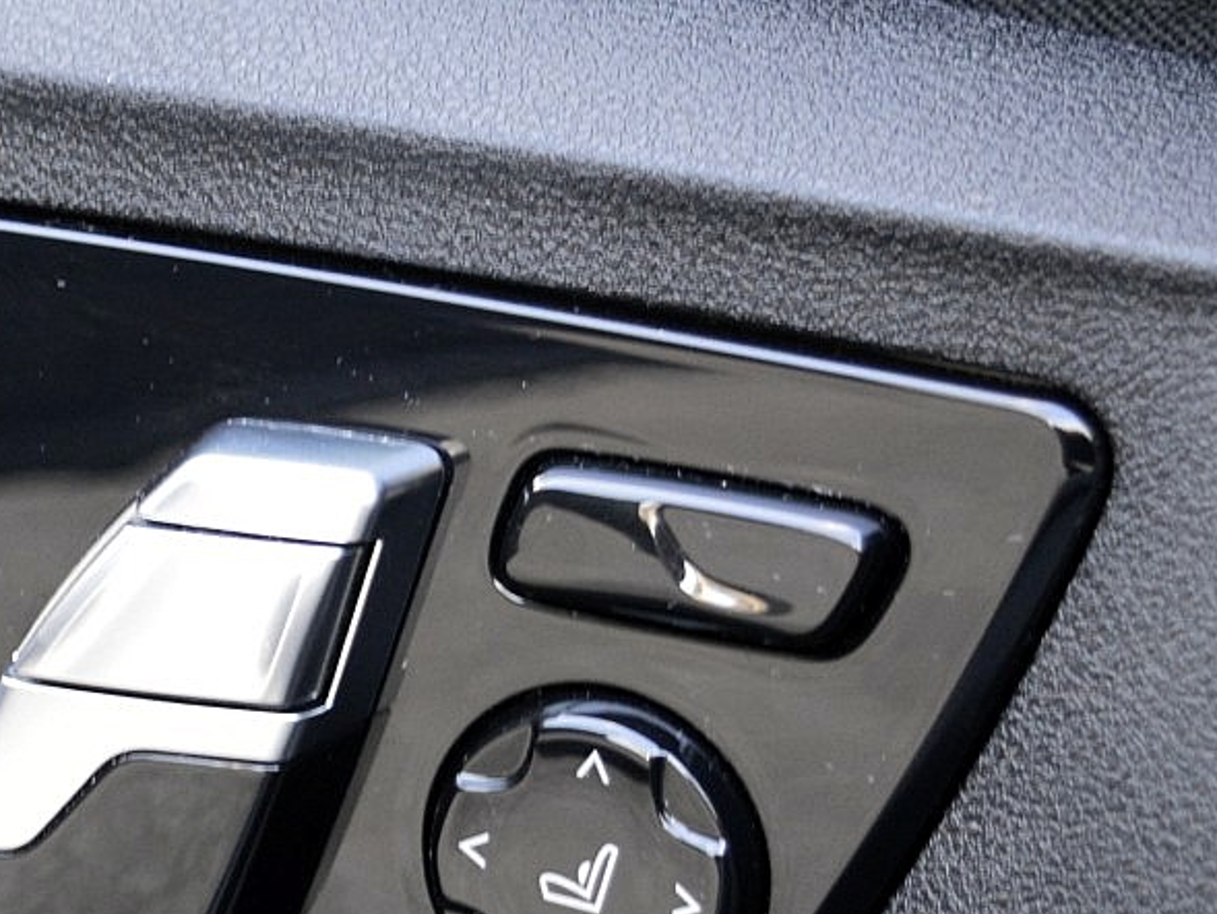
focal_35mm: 159
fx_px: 5591
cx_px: -70
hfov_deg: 12.2
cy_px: 521
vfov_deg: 9.3
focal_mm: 40
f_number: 5.6
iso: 800
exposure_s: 1/60
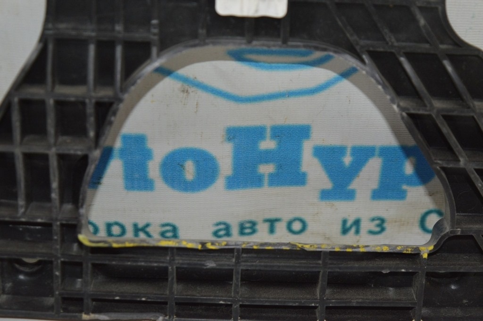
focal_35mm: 82
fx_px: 1106
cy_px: 160
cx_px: 242
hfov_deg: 24.6
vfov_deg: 16.5
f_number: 5.6
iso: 640
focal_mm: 55
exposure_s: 1/60
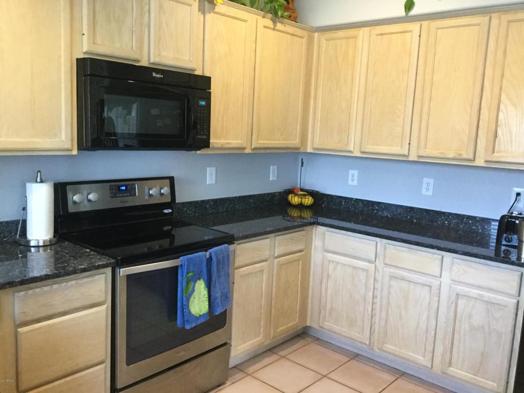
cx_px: 262
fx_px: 469
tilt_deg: -8.2
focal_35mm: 31
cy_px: 196
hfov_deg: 58.4
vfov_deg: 45.4
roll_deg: -3.2
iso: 200
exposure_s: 1/24
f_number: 2.4
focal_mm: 3.3
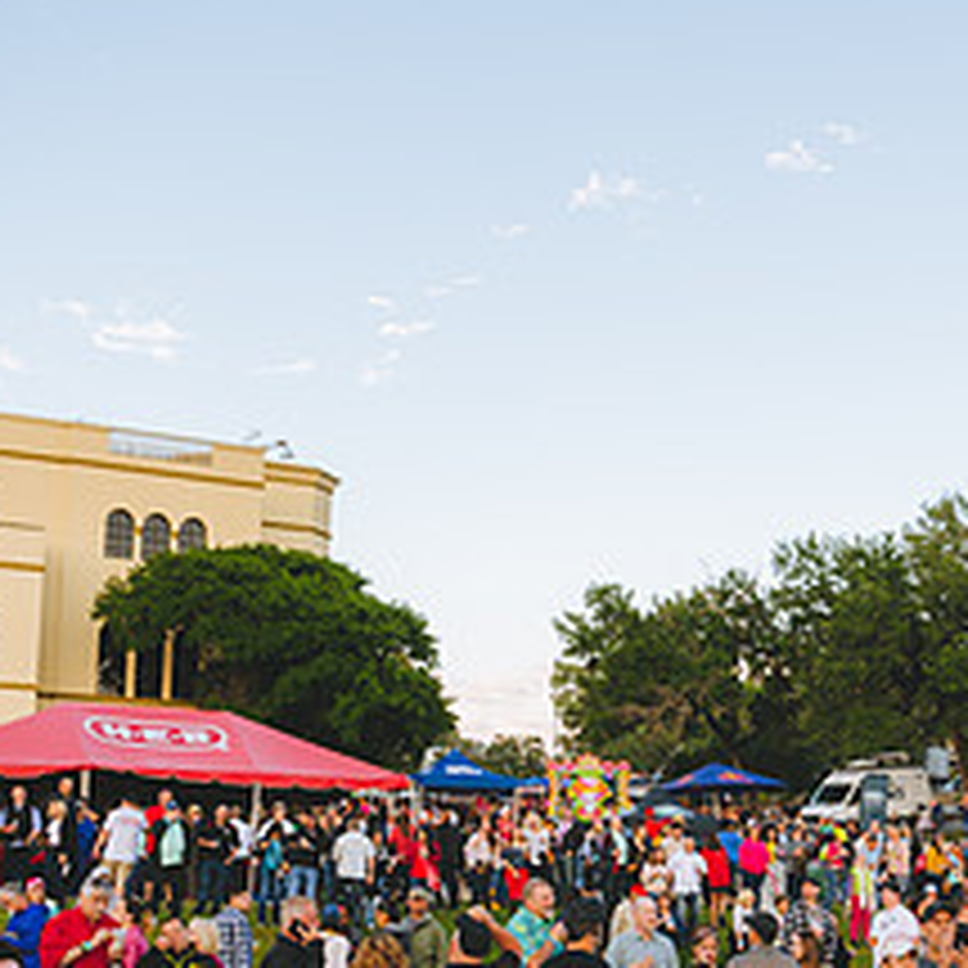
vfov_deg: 30.7
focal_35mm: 55
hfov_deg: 30.3
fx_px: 1740
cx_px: 774
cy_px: 700
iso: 64
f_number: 3.5
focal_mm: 24
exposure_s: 1/160
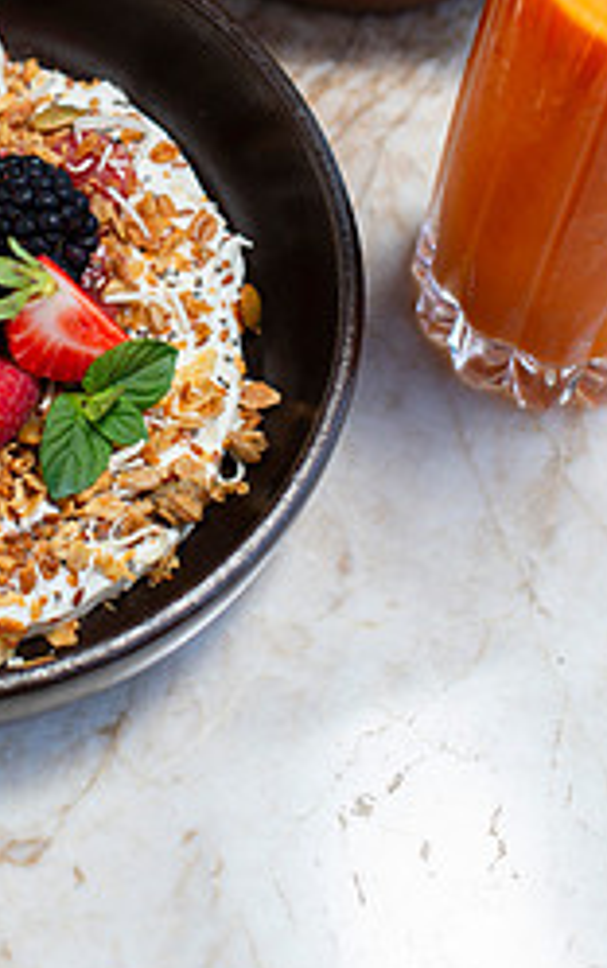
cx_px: 97
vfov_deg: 22.1
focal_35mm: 92
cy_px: 124
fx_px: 2431
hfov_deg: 14.1
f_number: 3.5
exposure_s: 1/200
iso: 200
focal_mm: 50
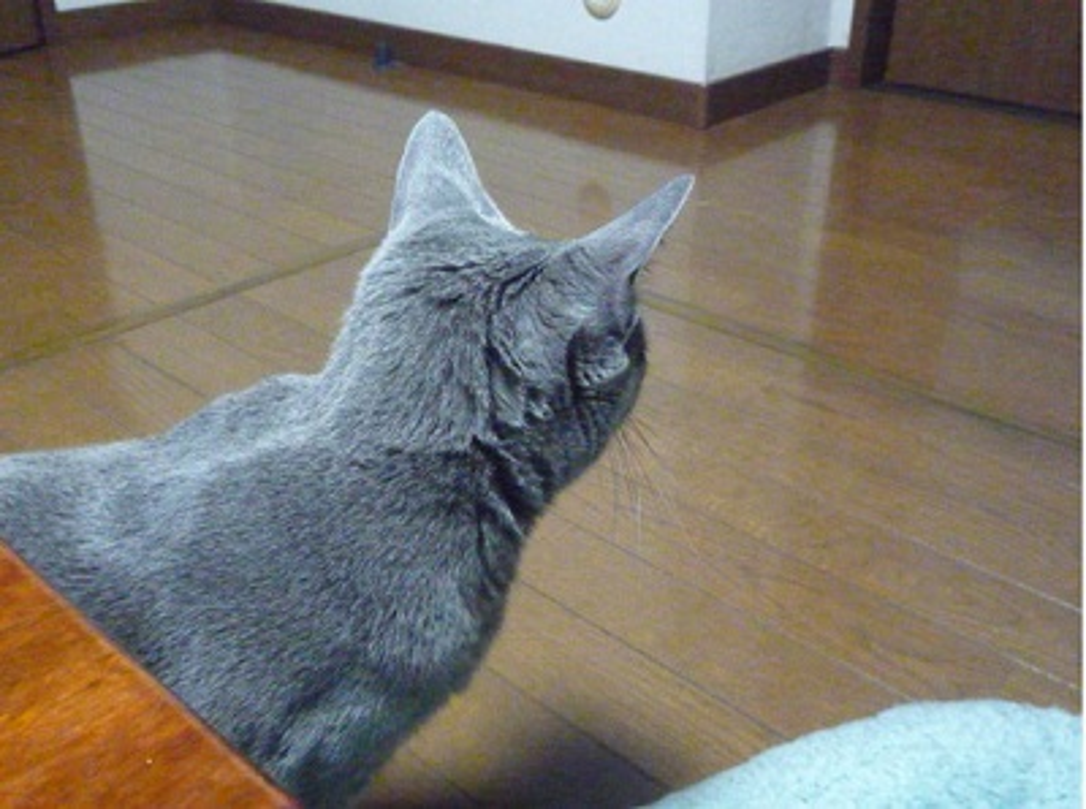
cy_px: 404
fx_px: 1064
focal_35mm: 34
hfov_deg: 54.1
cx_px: 543
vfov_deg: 41.6
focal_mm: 4.4
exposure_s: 1/40
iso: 1600
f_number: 2.8
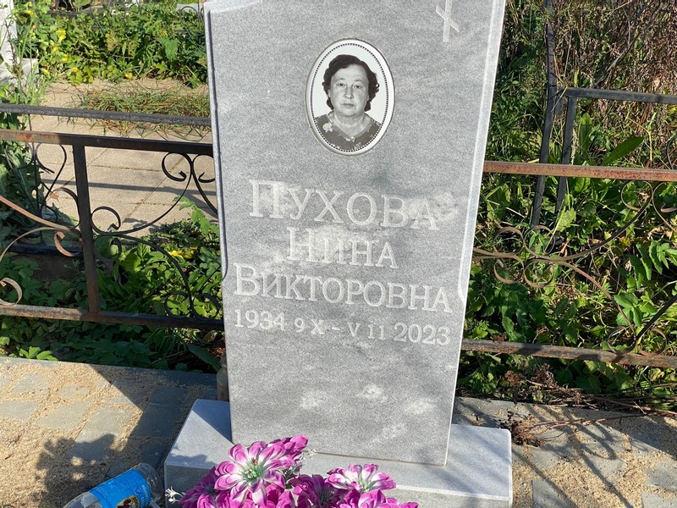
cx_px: 338
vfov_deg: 28.0
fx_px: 1017
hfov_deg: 36.8
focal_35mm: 52
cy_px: 254
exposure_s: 1/1370
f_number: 2
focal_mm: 6
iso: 20
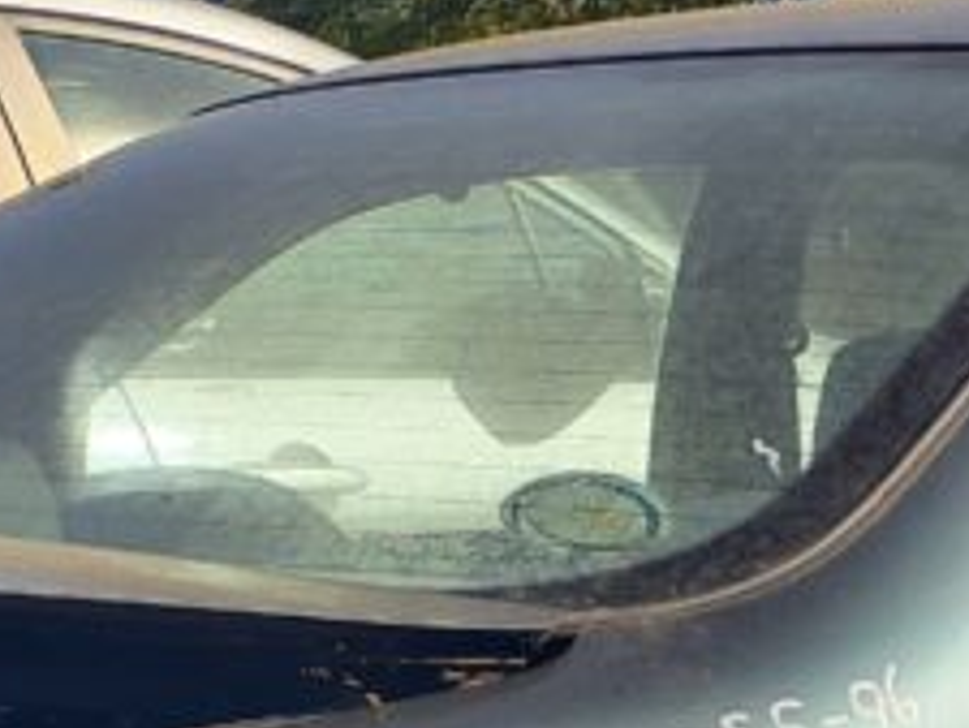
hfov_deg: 15.8
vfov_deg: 11.9
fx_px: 3445
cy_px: 806
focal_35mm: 123
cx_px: 848
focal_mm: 3.58
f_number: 1.9
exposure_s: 1/1888
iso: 40
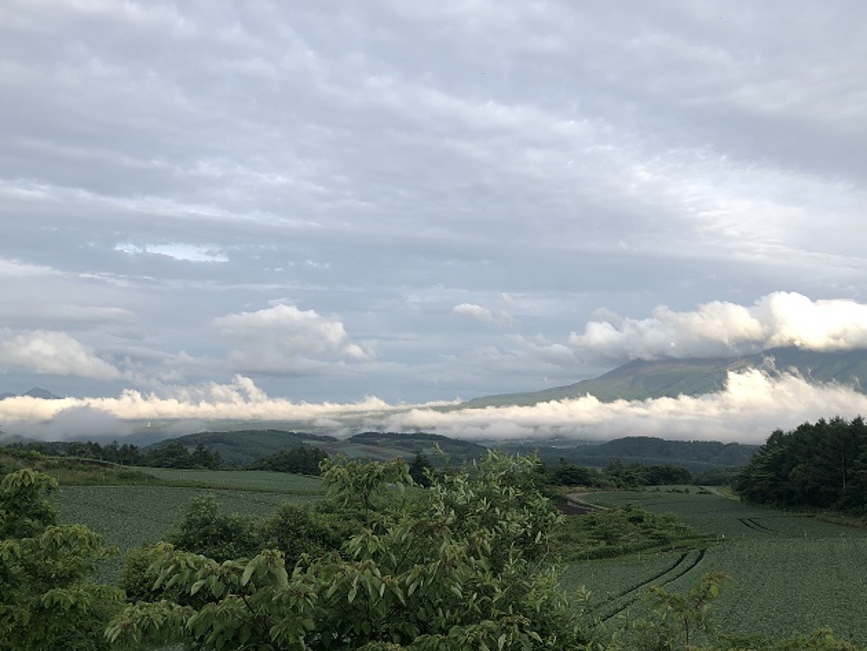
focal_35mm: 32
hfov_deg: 56.8
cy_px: 289
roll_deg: -1.0
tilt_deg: +8.8
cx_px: 454
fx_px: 802
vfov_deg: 44.1
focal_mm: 3.99
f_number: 1.8
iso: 20
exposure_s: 1/200
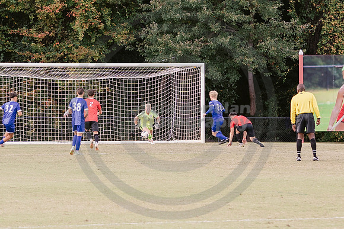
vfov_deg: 4.7
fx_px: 2790
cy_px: 54
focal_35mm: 292
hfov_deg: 7.1
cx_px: 132
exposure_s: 1/125
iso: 640
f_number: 3.2
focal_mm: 90
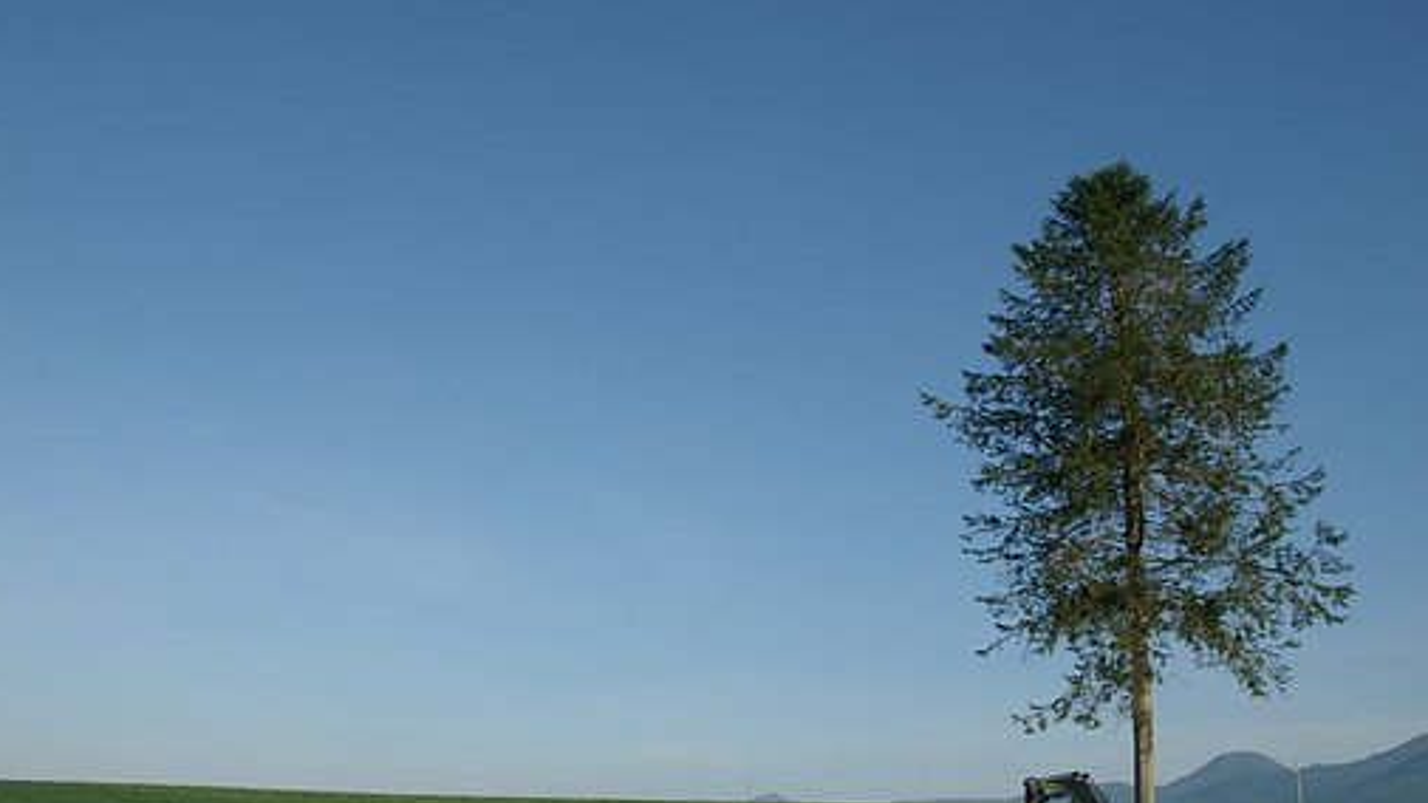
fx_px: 1325
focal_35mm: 35
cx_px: 710
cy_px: 475
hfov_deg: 56.6
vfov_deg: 33.6
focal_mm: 22
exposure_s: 1/250
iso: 200
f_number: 10
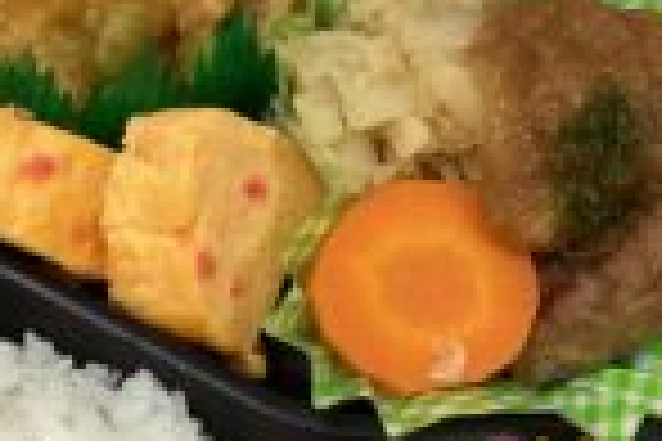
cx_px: 101
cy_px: 308
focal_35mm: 82
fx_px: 1508
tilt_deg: -66.3
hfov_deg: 24.2
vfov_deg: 16.6
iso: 125
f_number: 2.4
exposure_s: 1/50
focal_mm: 3.3
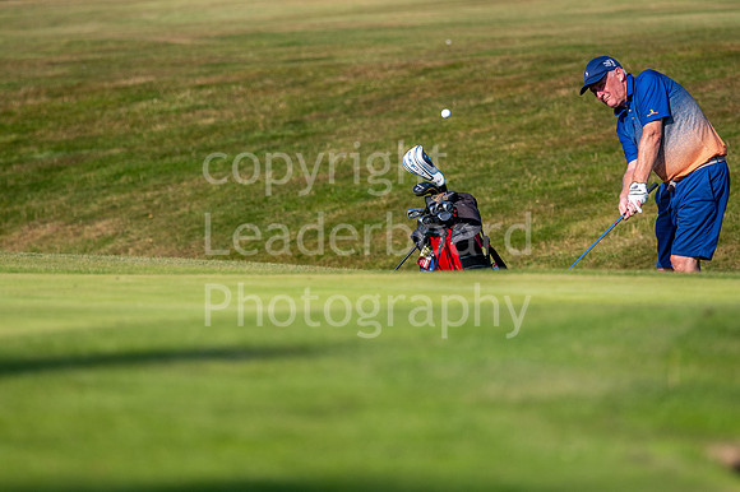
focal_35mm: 517
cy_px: 233
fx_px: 10629
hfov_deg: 4.0
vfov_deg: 2.7
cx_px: 368
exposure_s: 1/1600
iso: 160
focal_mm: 300
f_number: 4.5
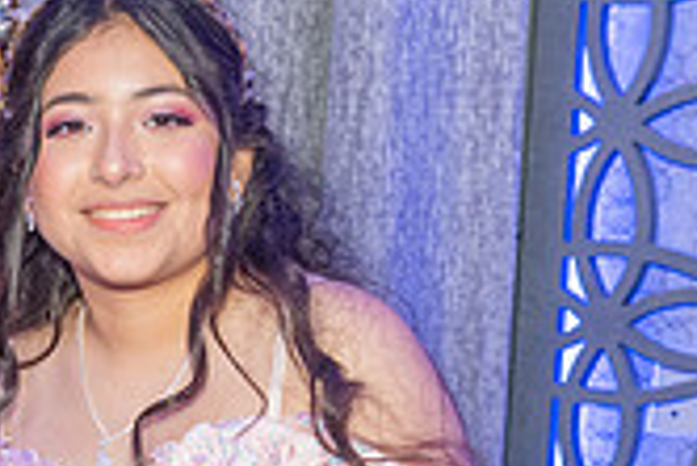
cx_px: -178
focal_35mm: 134
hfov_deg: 14.7
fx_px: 2597
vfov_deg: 10.1
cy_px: 593
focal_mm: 34
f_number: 4.5
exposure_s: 1/125
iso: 1000
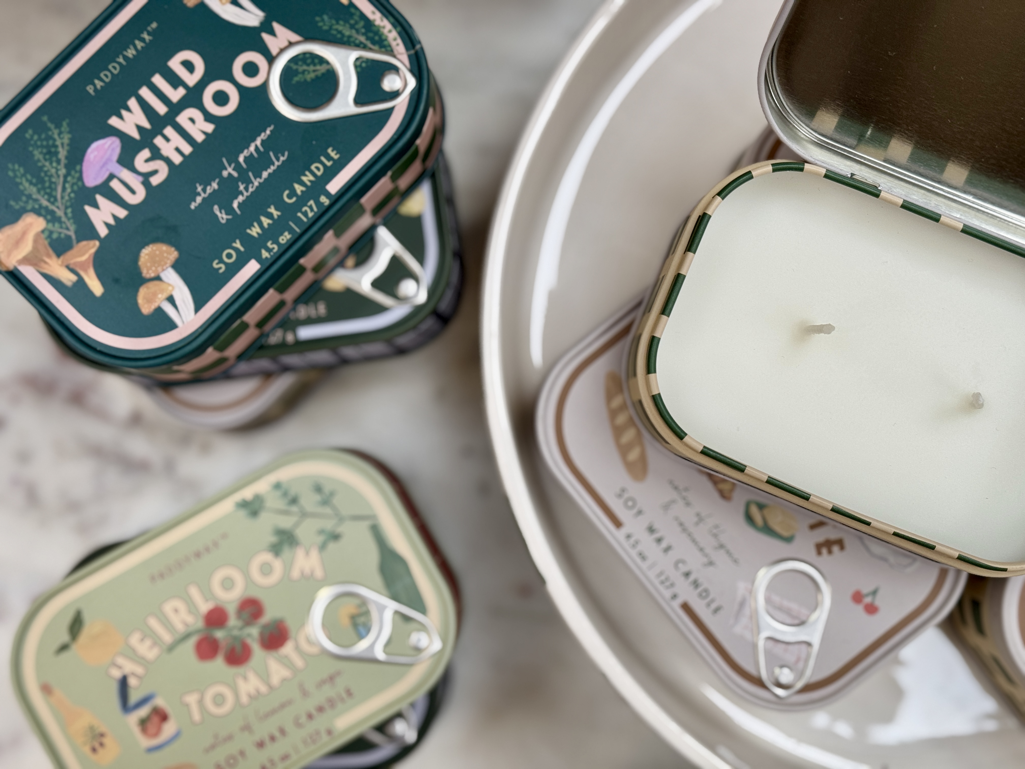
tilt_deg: -86.5
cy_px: 384
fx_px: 1421
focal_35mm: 48
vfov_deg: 30.3
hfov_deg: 39.7
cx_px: 512
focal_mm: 6.76
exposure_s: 1/50
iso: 80
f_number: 1.78
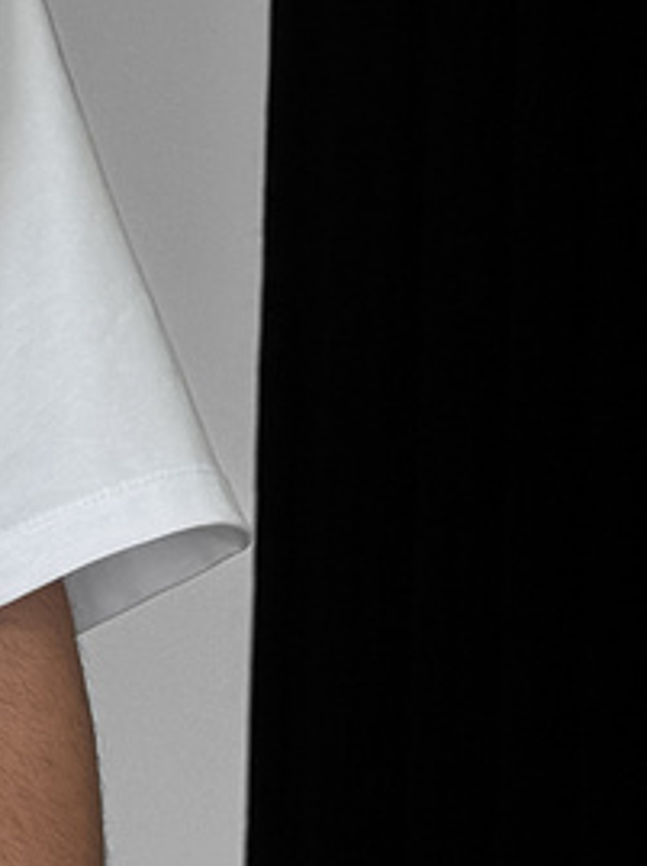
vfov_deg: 11.0
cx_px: -721
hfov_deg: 9.5
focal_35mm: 143
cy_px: 2257
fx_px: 3572
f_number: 1.8
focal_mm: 6.76
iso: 80
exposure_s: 1/400
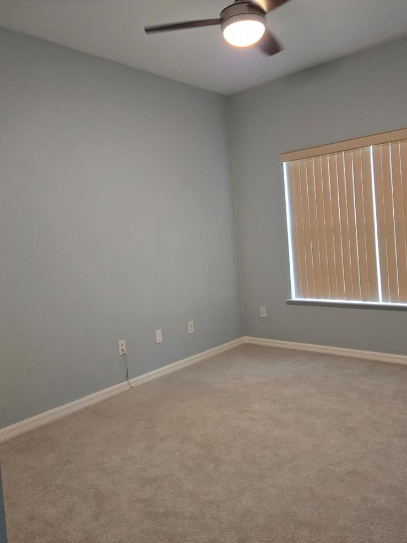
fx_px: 439
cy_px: 249
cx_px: 219
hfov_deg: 49.7
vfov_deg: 63.4
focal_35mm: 28
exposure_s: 1/120
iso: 400
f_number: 1.8
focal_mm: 5.4
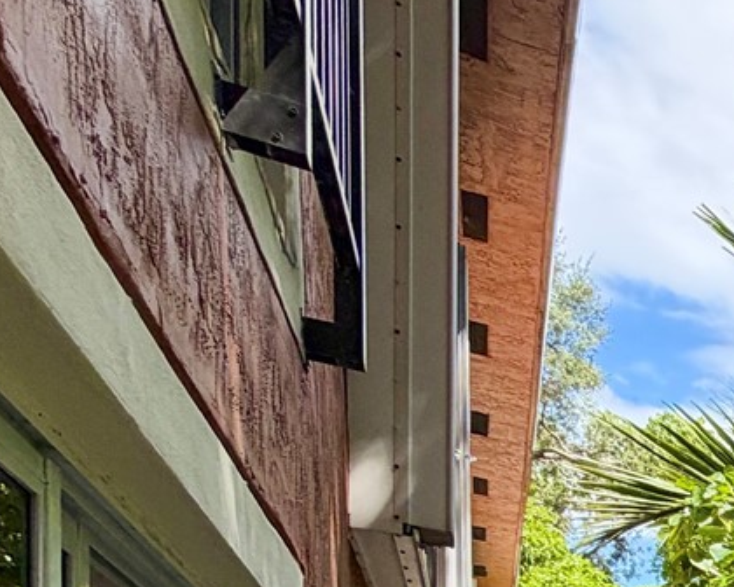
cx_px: 1347
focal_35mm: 52
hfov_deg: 21.5
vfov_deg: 23.0
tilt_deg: -0.2
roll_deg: -0.3
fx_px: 1130
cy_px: 903
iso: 40
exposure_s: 1/651
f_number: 2.2
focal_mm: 2.22
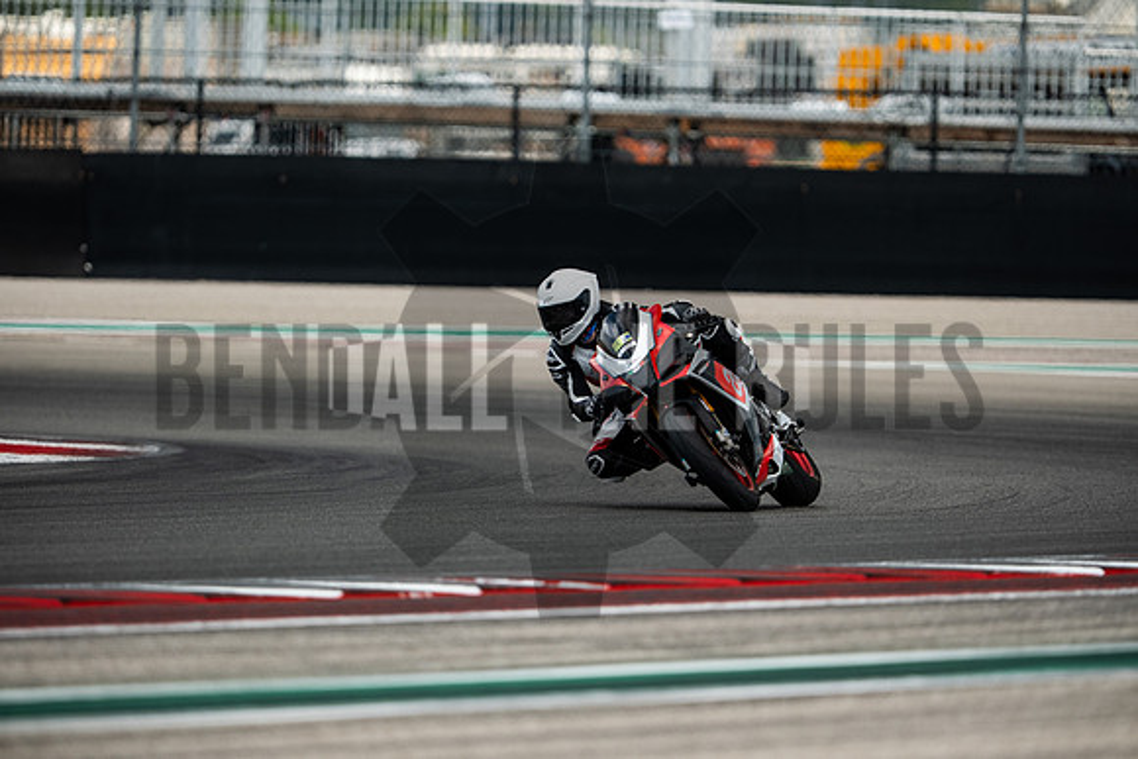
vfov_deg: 3.3
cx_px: 569
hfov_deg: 4.9
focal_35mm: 420
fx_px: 13279
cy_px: 380
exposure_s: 1/2500
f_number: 2.8
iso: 500
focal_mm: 280
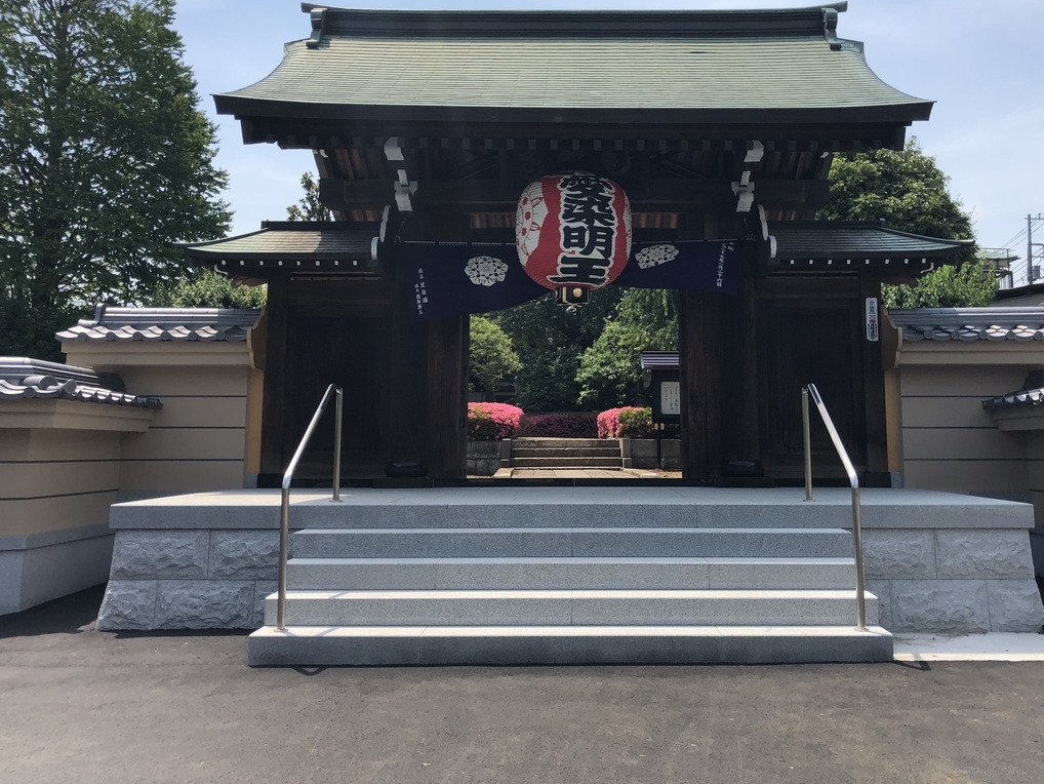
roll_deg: +0.2
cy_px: 328
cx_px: 591
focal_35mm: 33
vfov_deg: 42.8
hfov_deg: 55.2
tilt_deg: +7.3
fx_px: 995
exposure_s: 1/1736
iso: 20
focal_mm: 3.99
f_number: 1.8
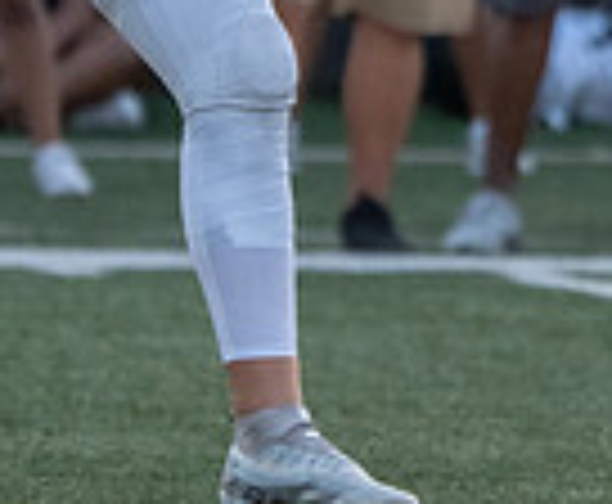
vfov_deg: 1.1
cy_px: -256
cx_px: 970
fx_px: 26220
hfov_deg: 1.3
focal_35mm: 1431
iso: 2000
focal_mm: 279
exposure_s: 1/1000
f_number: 5.6
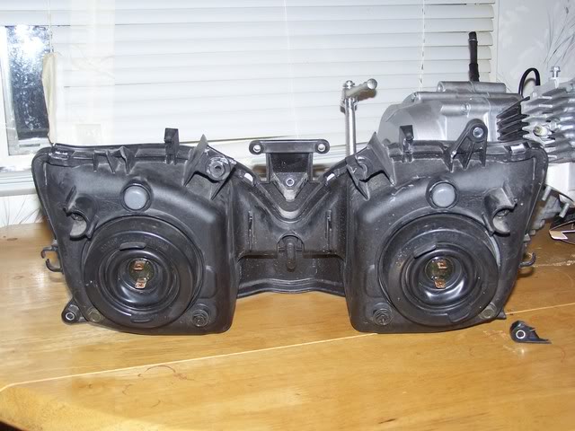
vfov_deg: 30.3
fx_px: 797
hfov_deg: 39.7
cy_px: 216
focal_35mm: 48
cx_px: 288
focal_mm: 8
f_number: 3
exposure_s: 1/60
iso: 80
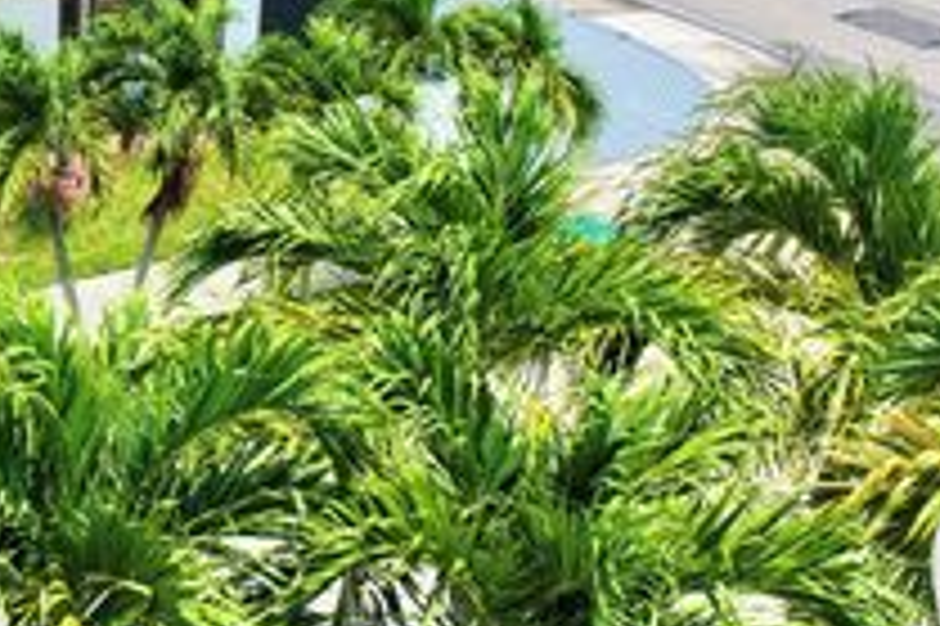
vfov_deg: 19.9
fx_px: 1748
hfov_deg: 27.5
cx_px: -99
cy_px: 65
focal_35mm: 67
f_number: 2.8
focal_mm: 14.45
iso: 100
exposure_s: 1/1000
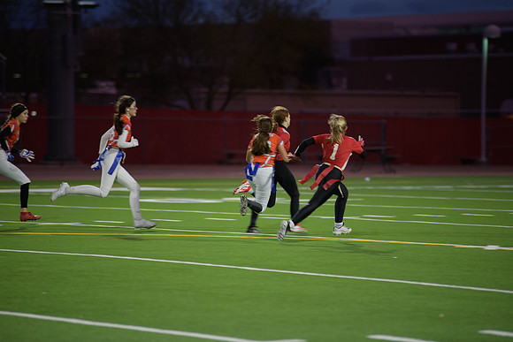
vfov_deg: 6.9
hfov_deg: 10.3
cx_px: 256
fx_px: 2851
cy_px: 171
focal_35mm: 200
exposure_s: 1/200
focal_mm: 200
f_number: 2.8
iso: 720
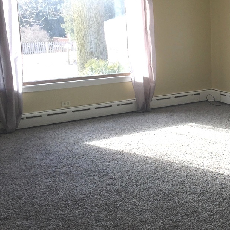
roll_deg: +1.4
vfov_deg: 28.5
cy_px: 85
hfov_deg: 27.2
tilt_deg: -6.6
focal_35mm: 60
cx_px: 224
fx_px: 451
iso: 32
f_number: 2.2
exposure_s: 1/132
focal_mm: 4.15
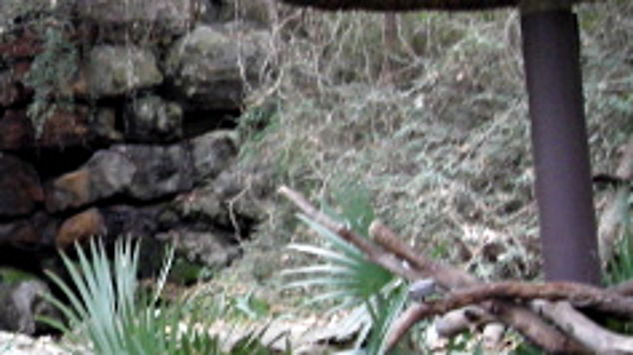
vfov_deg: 10.8
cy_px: 256
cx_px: -176
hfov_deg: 17.9
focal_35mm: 112
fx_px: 1879
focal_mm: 6.3
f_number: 3.2
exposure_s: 1/31.2
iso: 186
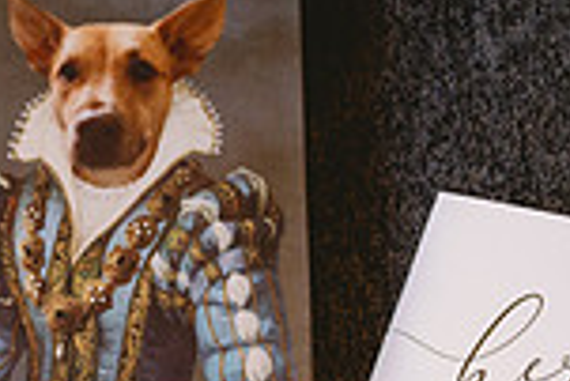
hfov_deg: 12.5
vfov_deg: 8.4
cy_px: 558
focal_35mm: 161
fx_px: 2552
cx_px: -75
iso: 800
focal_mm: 42
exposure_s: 1/400
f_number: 3.2
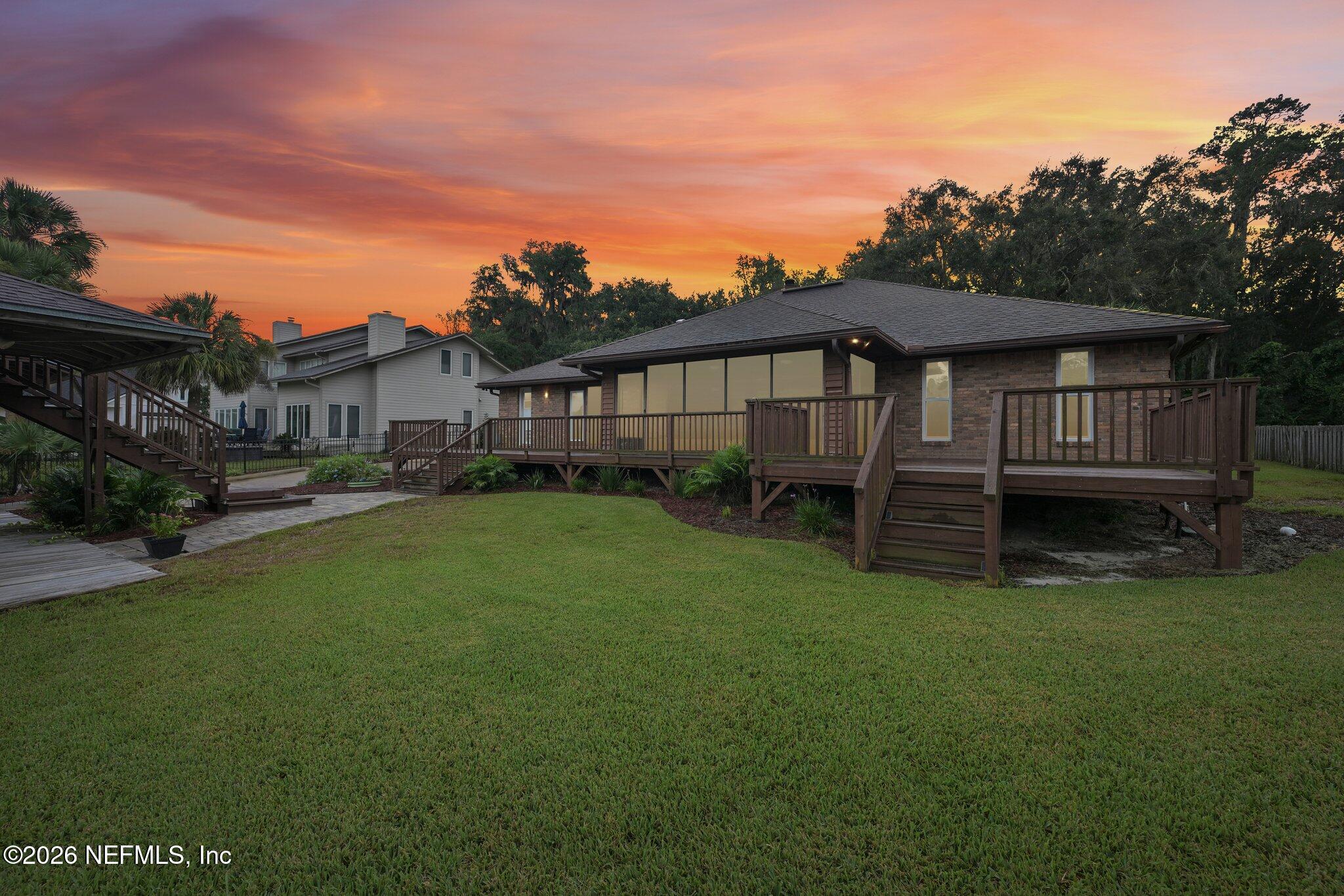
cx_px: 672
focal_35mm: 14
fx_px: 523
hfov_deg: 104.3
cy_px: 448
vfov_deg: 81.2
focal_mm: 14
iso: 100
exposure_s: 1/180
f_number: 8
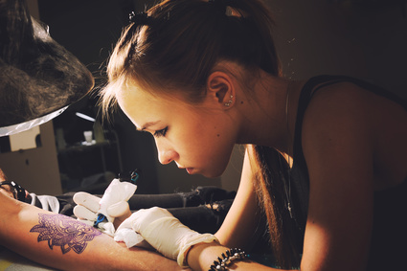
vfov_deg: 27.0
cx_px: 204
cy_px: 136
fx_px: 565
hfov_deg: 39.6
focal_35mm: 50
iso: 250
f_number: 10
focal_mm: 50
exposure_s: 1/125
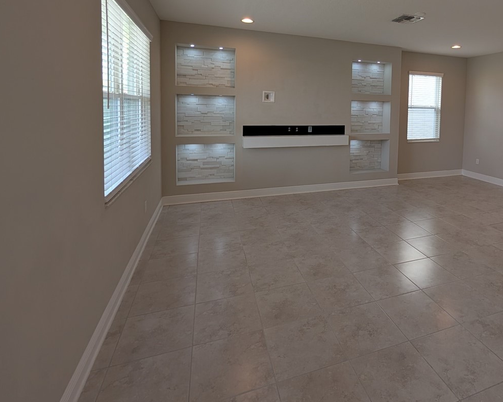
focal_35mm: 19
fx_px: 283
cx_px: 333
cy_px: 124
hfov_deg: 80.7
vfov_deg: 68.2
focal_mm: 2.02
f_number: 1.7
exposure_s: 1/129
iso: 46
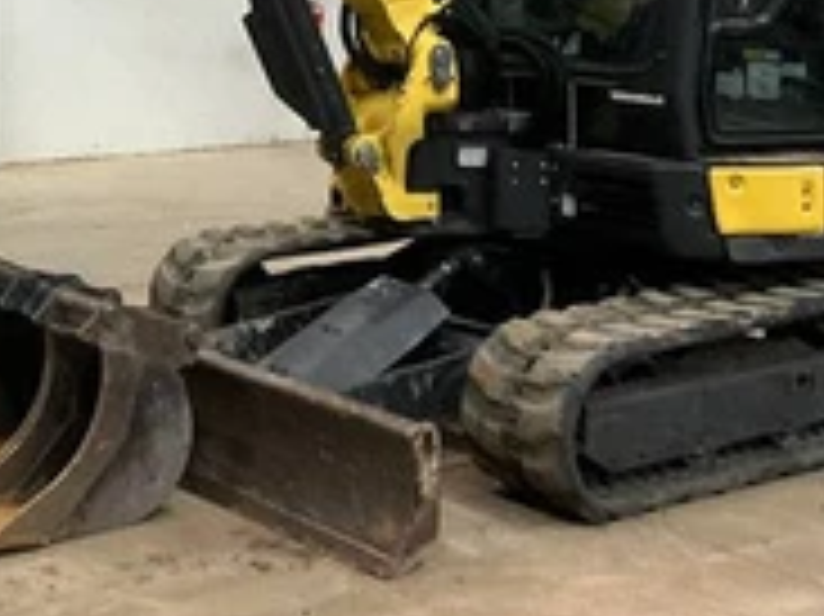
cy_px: -18
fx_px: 1808
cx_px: 72
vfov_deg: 18.8
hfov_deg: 24.9
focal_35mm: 76
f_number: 1.8
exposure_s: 1/60
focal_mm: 3
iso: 200
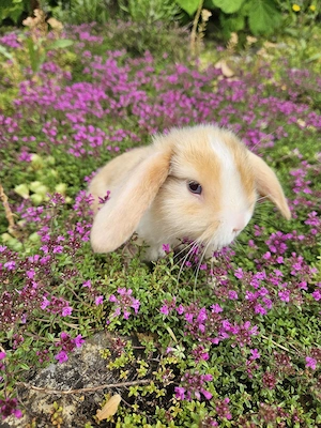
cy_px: 214
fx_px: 284
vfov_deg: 73.9
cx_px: 160
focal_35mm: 23
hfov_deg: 58.9
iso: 25
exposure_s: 1/556
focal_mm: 5.4
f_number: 1.8
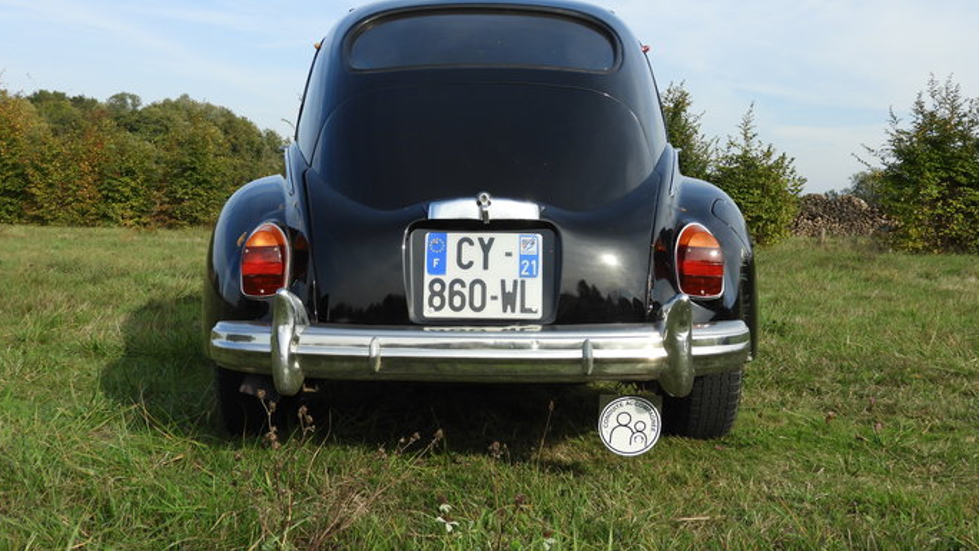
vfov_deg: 30.2
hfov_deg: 51.6
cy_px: 184
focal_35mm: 39
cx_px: 484
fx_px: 1013
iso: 100
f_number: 3.8
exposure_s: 1/640
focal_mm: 6.3
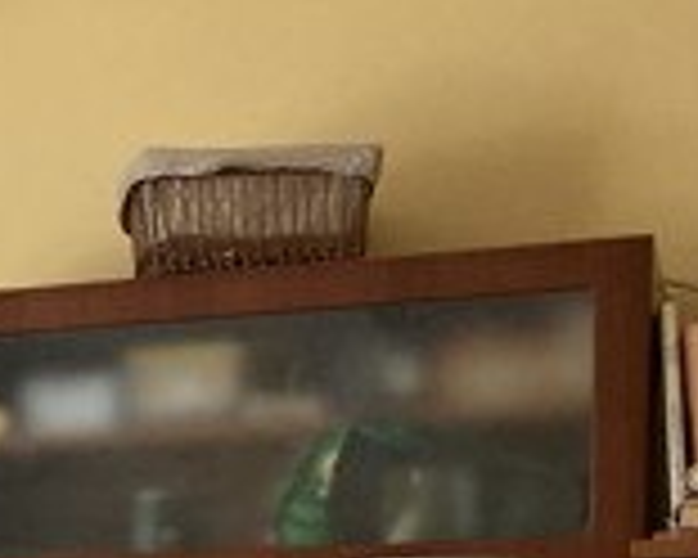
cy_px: 945
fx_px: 2913
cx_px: -752
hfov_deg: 12.0
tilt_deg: +0.7
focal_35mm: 141
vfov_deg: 10.4
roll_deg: -1.4
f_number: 1.8
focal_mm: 3.99
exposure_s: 1/121
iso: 50
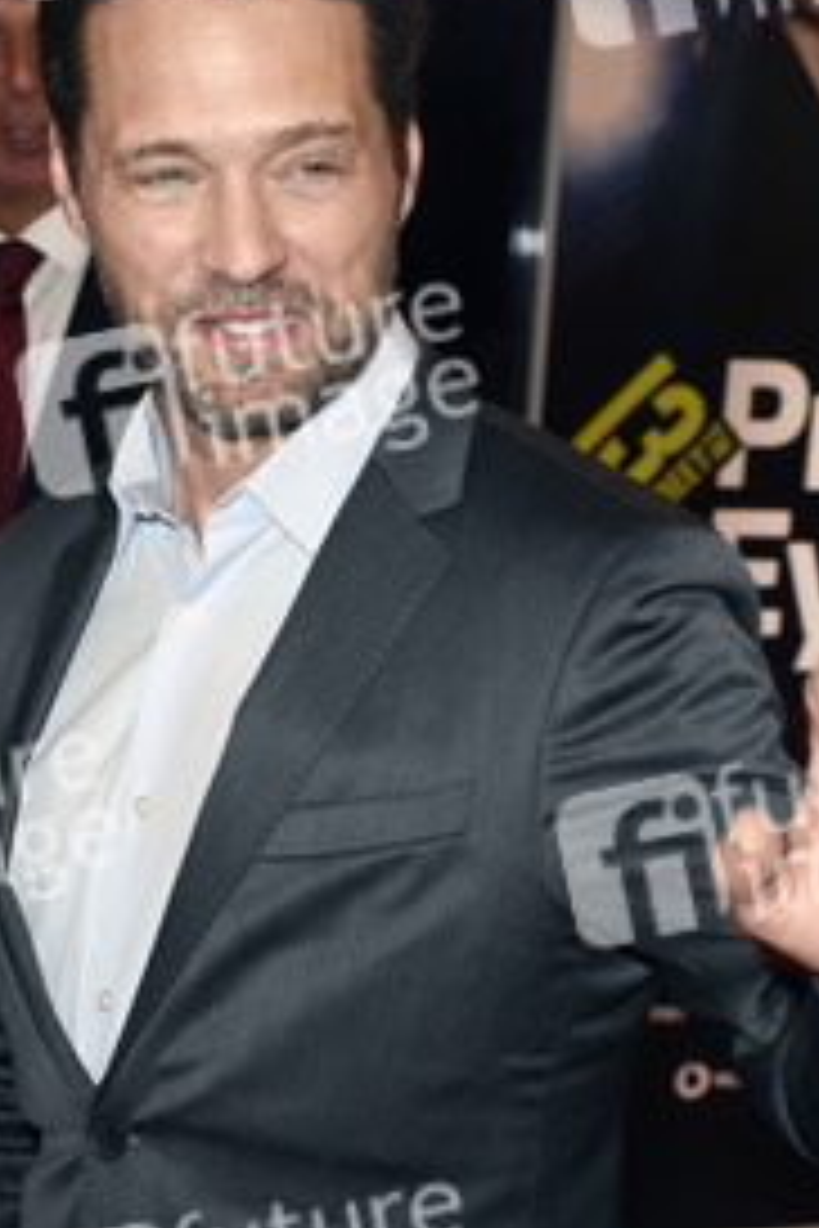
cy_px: 616
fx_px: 3369
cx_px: 378
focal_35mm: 99
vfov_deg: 20.7
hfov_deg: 13.9
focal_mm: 45
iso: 1600
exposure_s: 1/100
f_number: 6.3
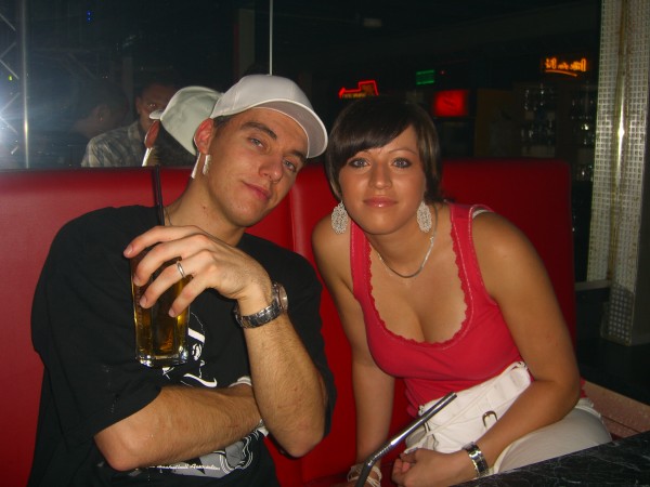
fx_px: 714
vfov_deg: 37.7
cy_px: 244
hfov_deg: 49.0
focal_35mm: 38
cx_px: 325
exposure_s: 1/60
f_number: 2.8
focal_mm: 7.9
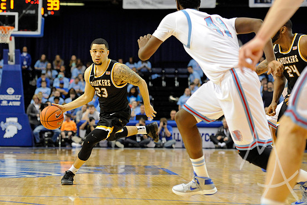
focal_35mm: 102
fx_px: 870
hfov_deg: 20.0
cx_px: 157
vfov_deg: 13.4
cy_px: 106
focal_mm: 98
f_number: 3.2
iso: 4000
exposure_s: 1/1000
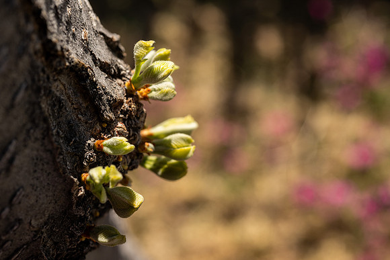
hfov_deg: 33.4
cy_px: 130
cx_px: 195
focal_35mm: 60
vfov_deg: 22.6
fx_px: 650
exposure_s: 1/320
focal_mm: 60
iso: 320
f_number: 11
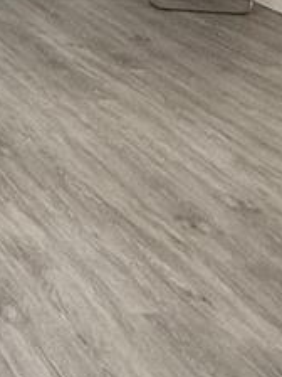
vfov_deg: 22.1
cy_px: -165
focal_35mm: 75
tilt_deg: -7.1
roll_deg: +0.4
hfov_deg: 13.6
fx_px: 815
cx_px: -410
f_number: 2.2
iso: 160
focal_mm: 2.22
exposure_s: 1/60
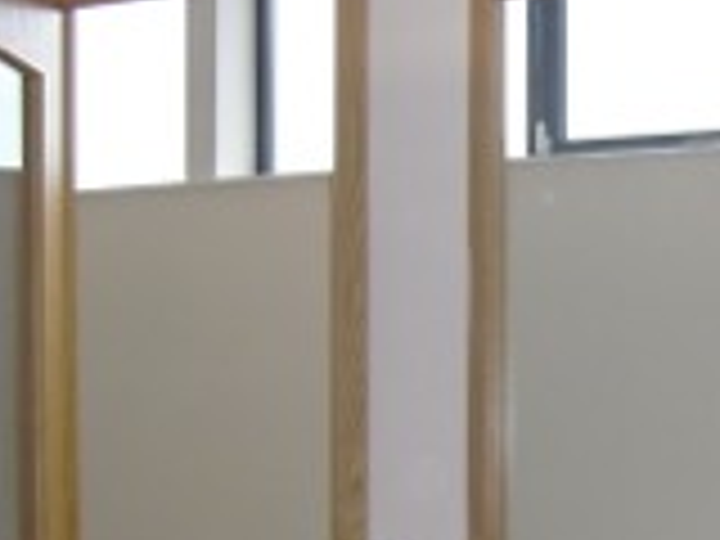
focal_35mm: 108
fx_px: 2246
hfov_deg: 17.6
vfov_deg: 13.4
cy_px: 590
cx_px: 770
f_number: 3.1
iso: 200
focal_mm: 6.3
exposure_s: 1/100
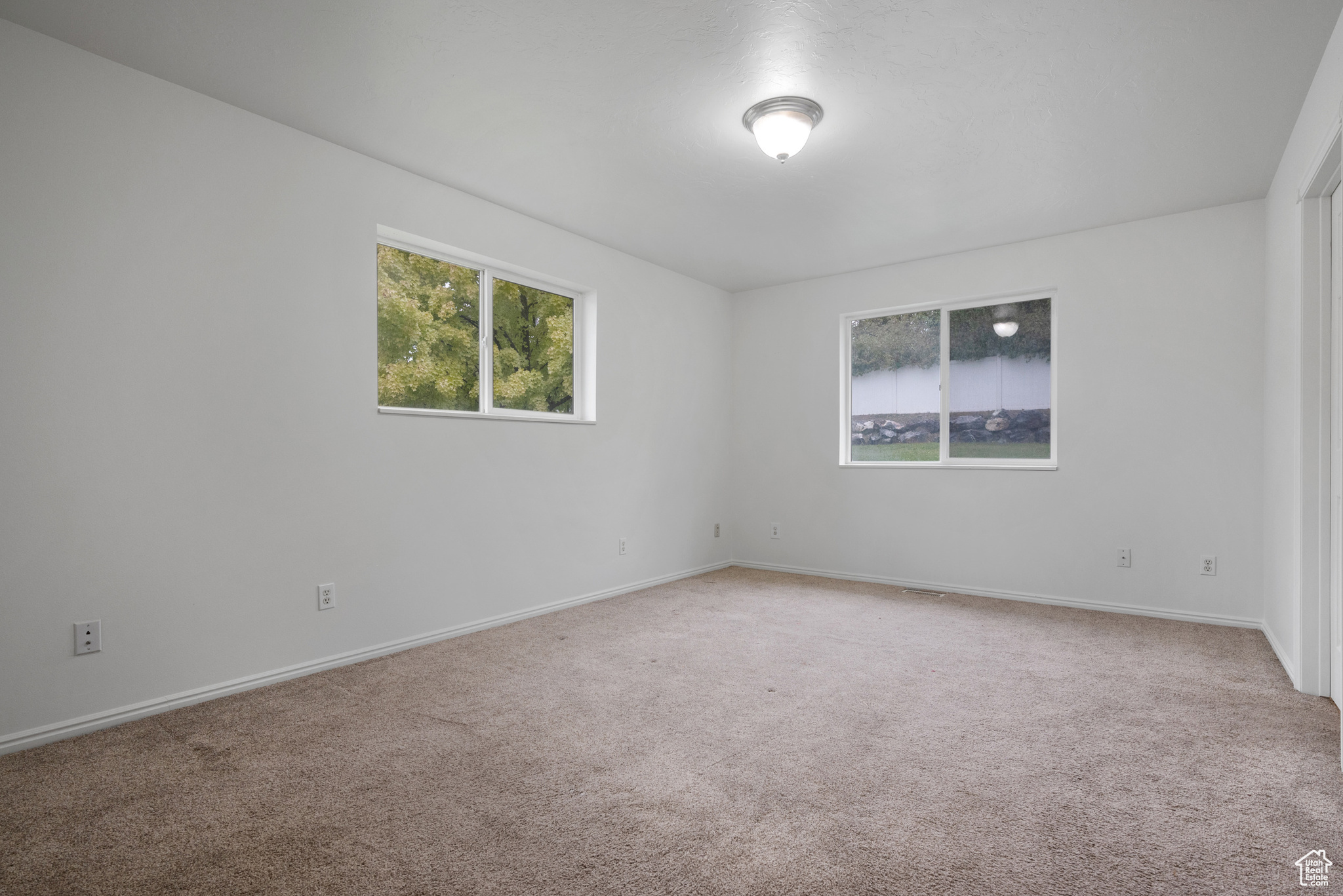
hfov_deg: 95.0
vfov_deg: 72.1
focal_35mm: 16
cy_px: 448
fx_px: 616
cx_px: 672
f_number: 8
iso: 500
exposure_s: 1/2.5
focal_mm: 16.5
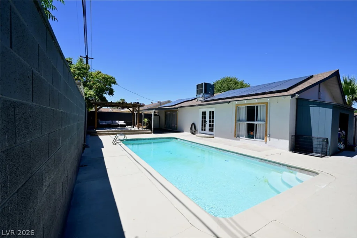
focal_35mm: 14
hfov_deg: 104.2
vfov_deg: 81.2
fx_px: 139
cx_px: 178
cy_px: 119
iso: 100
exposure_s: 1/60
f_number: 14
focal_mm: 14
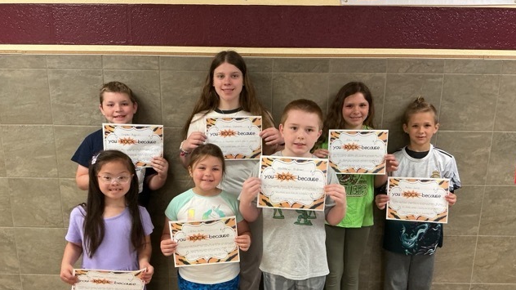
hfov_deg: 61.0
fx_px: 438
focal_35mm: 32
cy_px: 190
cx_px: 258
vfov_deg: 36.3
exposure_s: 1/60
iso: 160
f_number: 1.8
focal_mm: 3
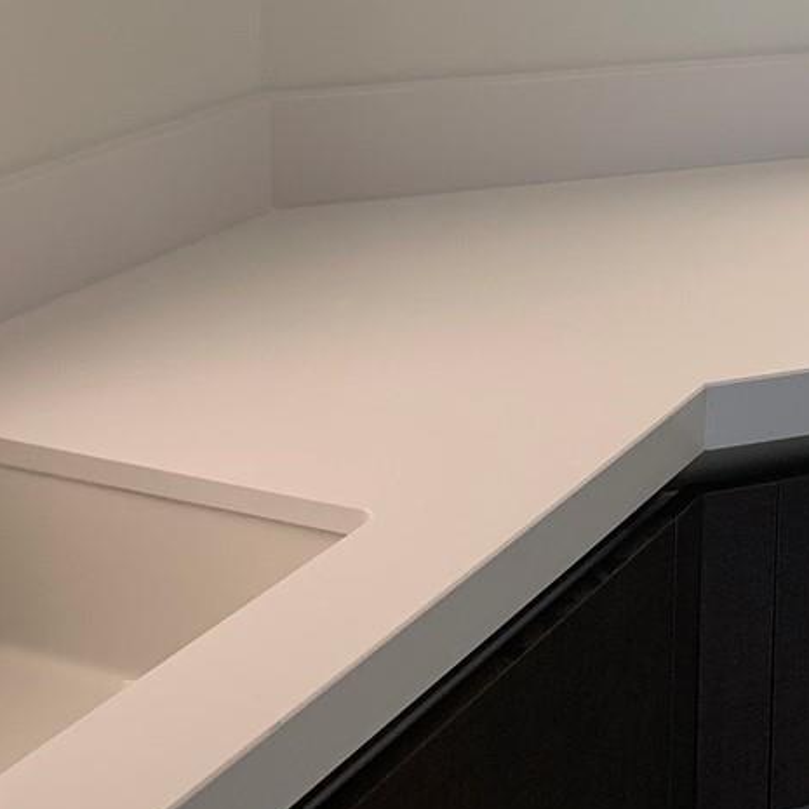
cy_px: -127
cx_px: 915
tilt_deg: -5.4
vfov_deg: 20.7
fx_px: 2089
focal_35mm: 79
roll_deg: -1.9
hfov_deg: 20.7
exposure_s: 1/60
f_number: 1.8
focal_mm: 4.25
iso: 50
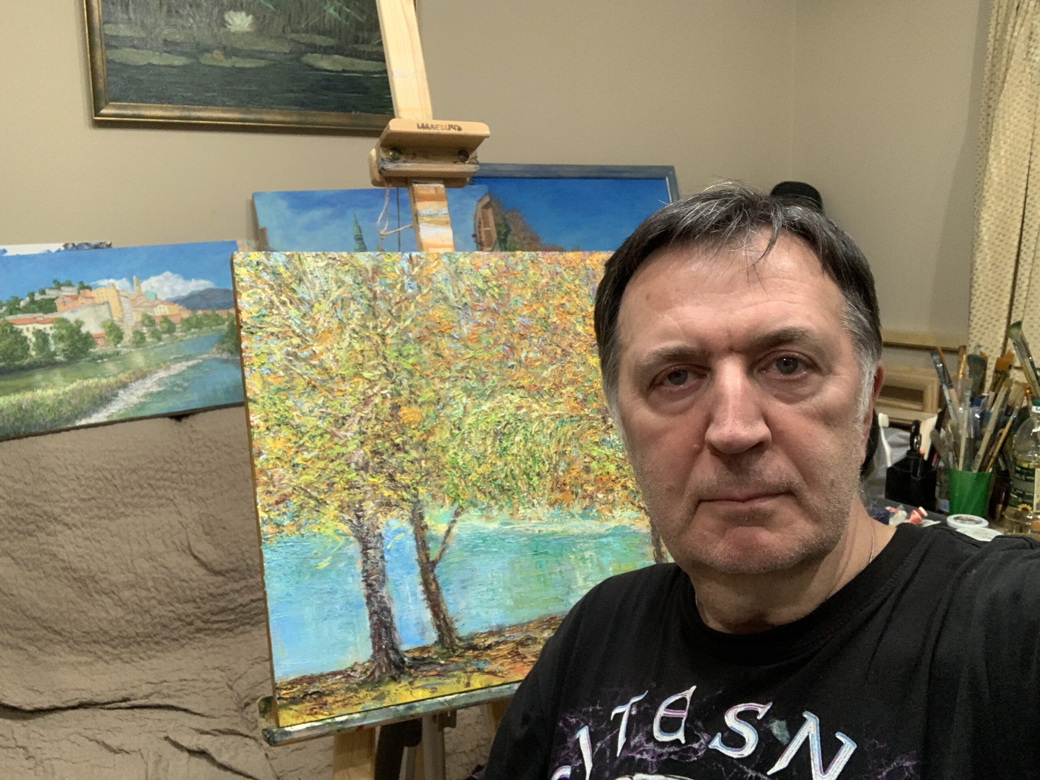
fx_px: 961
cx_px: 520
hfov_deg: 56.8
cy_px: 390
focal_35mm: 32
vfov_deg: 44.2
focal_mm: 2.87
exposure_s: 1/33
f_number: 2.2
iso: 250
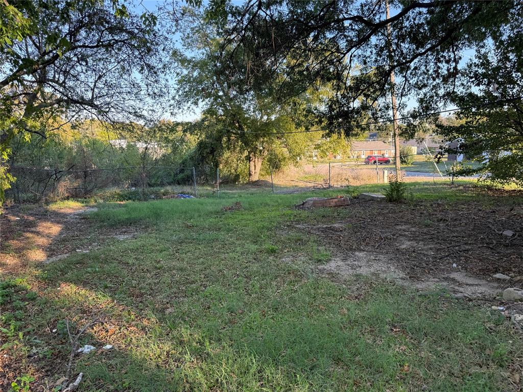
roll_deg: +0.8
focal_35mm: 24
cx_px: 262
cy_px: 196
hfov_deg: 71.6
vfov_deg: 56.8
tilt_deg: -8.0
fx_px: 363
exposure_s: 1/372
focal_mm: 6.76
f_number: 1.78
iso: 80
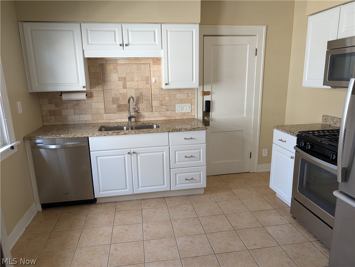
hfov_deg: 71.5
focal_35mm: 24
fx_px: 246
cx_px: 178
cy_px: 134
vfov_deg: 56.9
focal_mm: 6.9
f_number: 1.68
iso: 49
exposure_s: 1/30
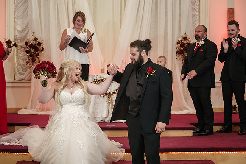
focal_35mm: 81
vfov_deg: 16.9
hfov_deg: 25.1
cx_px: 123
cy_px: 82
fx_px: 554
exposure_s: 1/100
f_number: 4
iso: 2000
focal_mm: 81
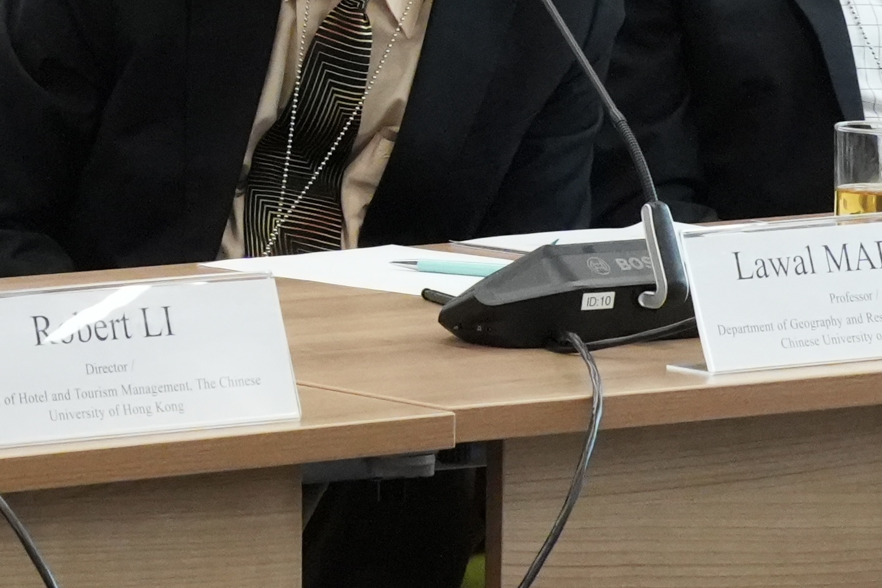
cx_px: -373
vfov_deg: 4.4
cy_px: 269
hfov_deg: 6.5
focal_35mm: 315
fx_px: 7717
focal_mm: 81
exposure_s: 1/160
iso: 10000
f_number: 5.6
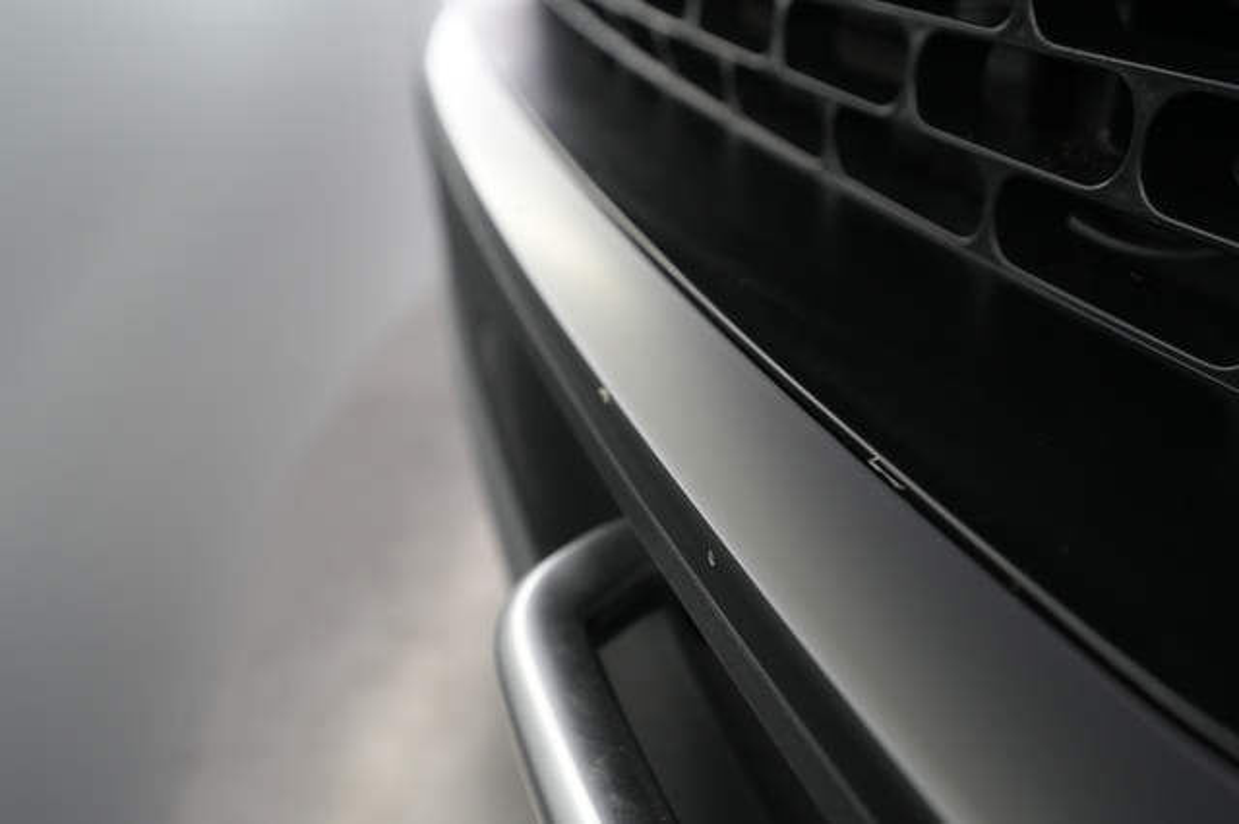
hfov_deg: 65.5
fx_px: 963
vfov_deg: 46.4
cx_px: 620
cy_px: 412
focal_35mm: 28
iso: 3200
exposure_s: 1/100
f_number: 4.5
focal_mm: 28
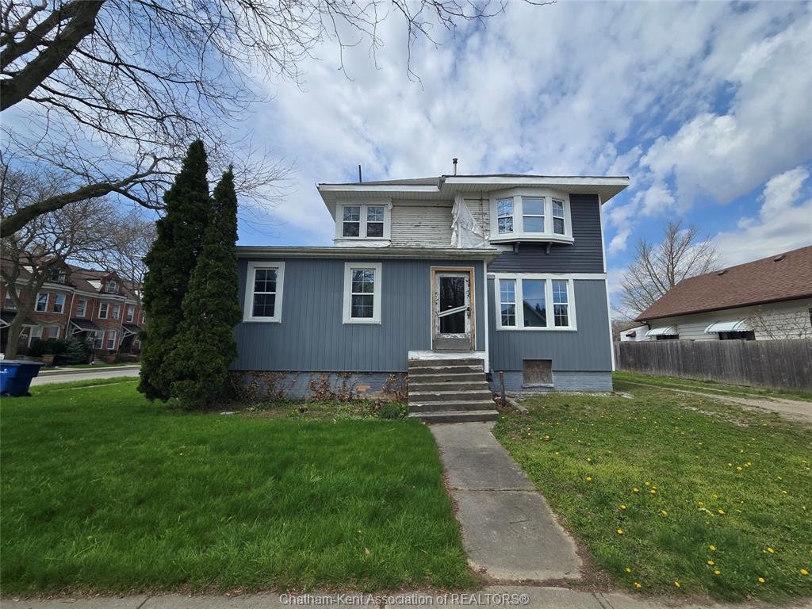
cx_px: 406
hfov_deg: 106.2
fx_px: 305
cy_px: 304
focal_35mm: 13
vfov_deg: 89.9
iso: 50
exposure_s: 1/2937
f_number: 2.2
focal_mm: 2.2
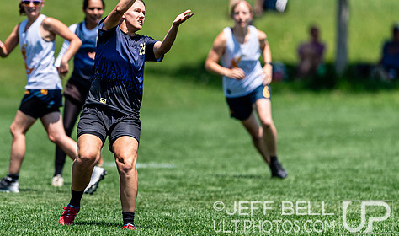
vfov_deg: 1.7
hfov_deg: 2.8
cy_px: 90
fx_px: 8172
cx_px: 65
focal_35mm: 763
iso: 140
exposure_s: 1/2500
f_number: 2.8
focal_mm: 400
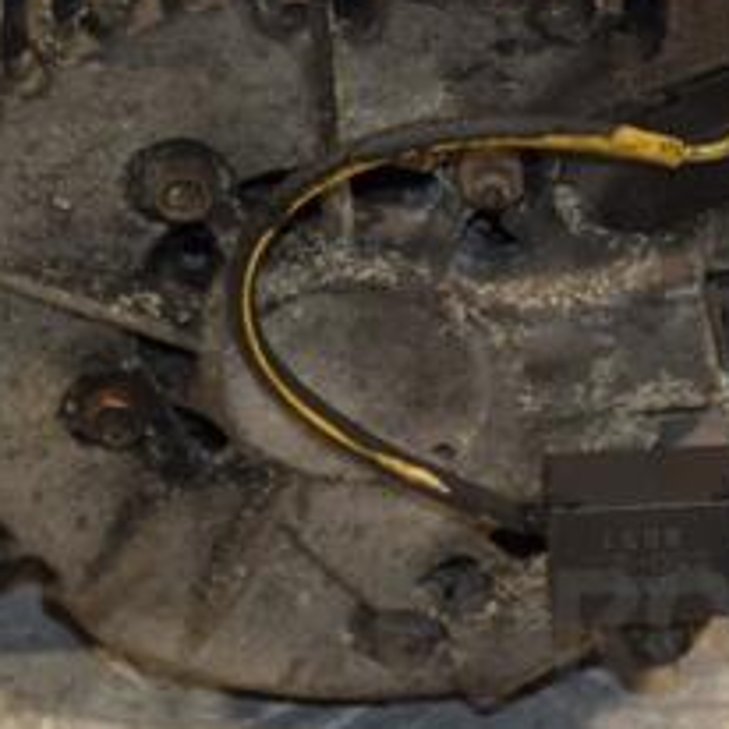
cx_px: 311
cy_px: 152
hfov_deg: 5.9
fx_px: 7076
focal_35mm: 297
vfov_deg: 5.9
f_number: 5.3
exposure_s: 1/160
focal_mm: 80
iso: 800
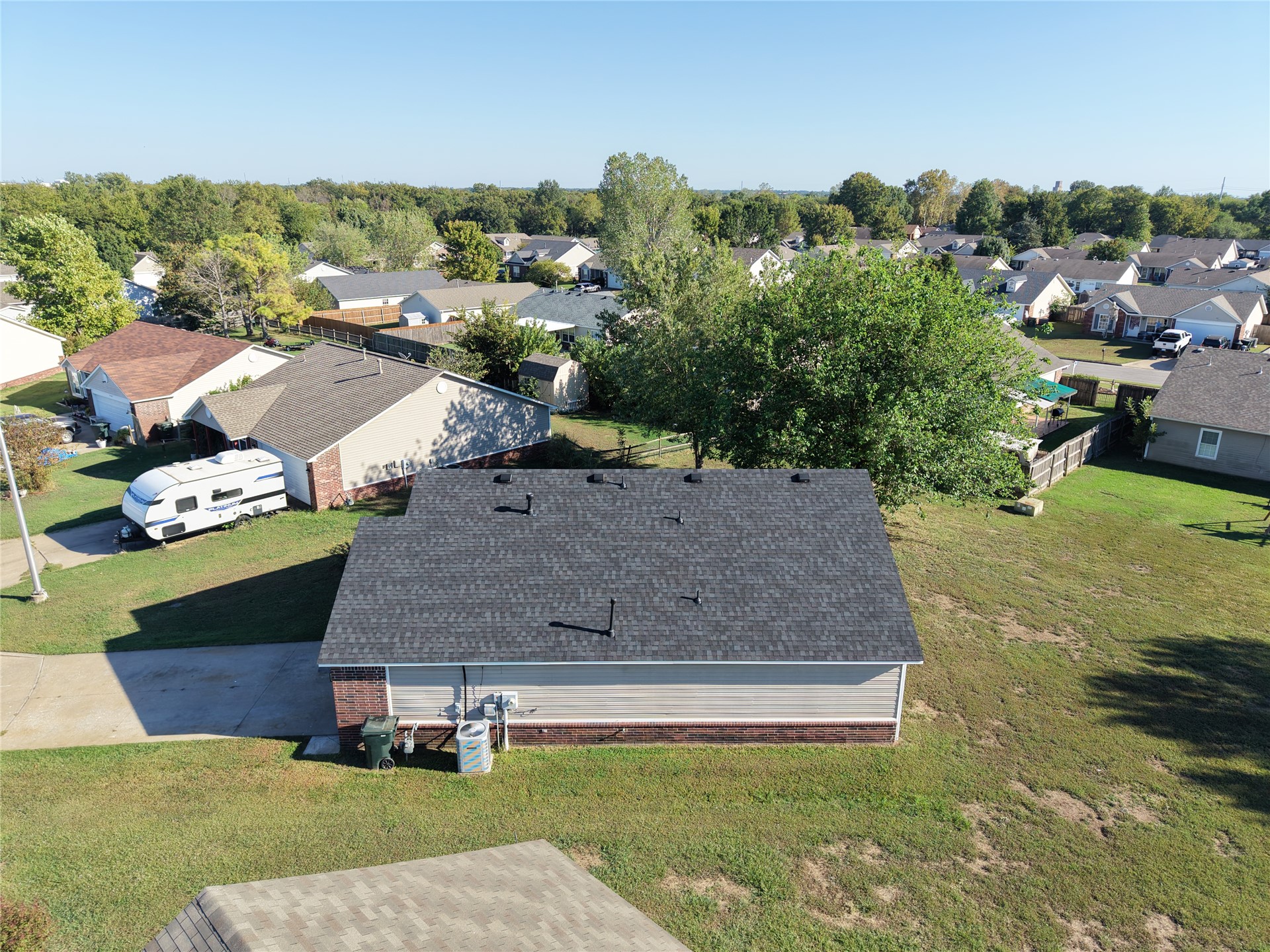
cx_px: 635
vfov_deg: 56.8
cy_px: 476
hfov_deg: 71.6
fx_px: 881
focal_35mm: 24
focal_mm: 8.67
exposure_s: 1/2500
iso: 290
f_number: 1.8
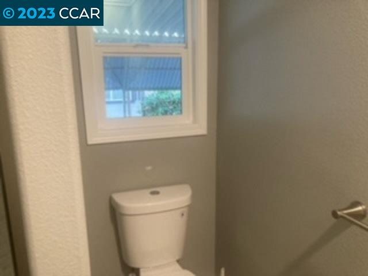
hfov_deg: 63.4
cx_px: 184
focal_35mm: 28
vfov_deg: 49.7
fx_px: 298
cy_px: 138
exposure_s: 1/60
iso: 200
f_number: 1.8
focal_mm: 3.99
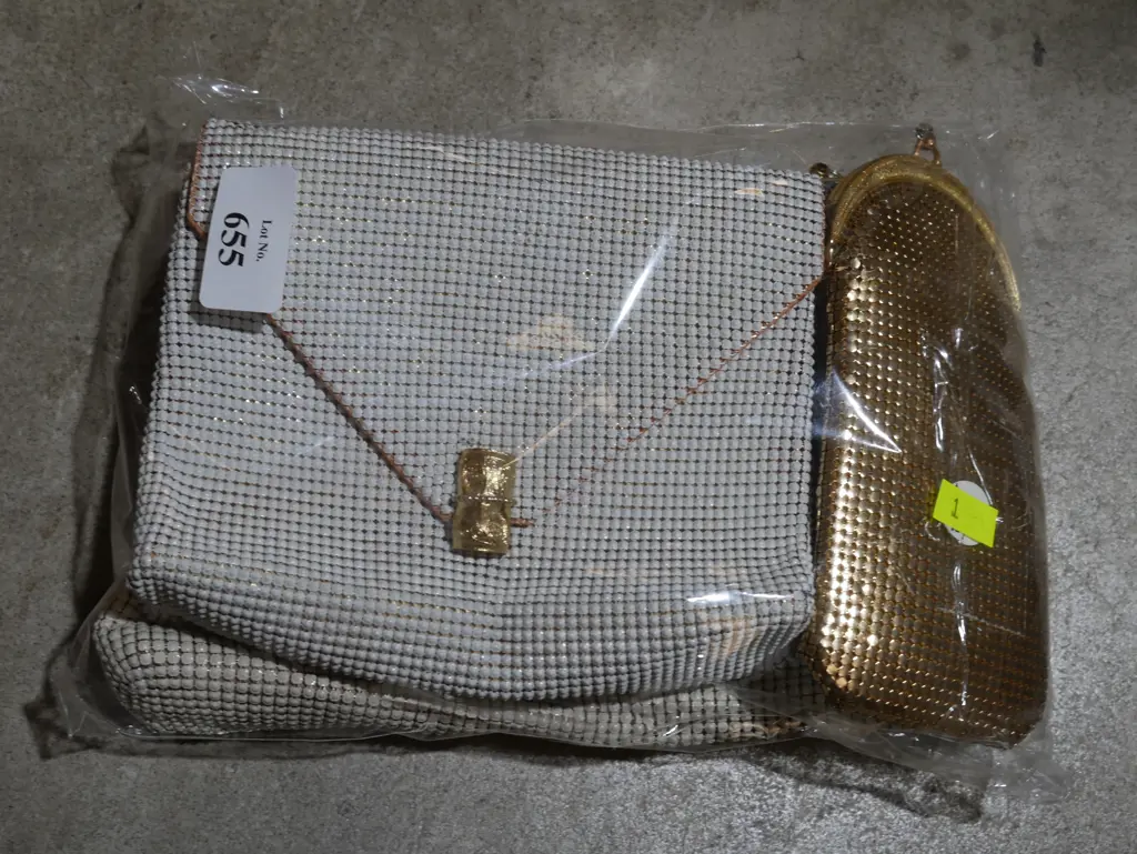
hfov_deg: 38.2
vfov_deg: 29.1
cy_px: 427
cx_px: 568
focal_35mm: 50
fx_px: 1643
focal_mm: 25
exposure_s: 1/60
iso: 320
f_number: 6.3
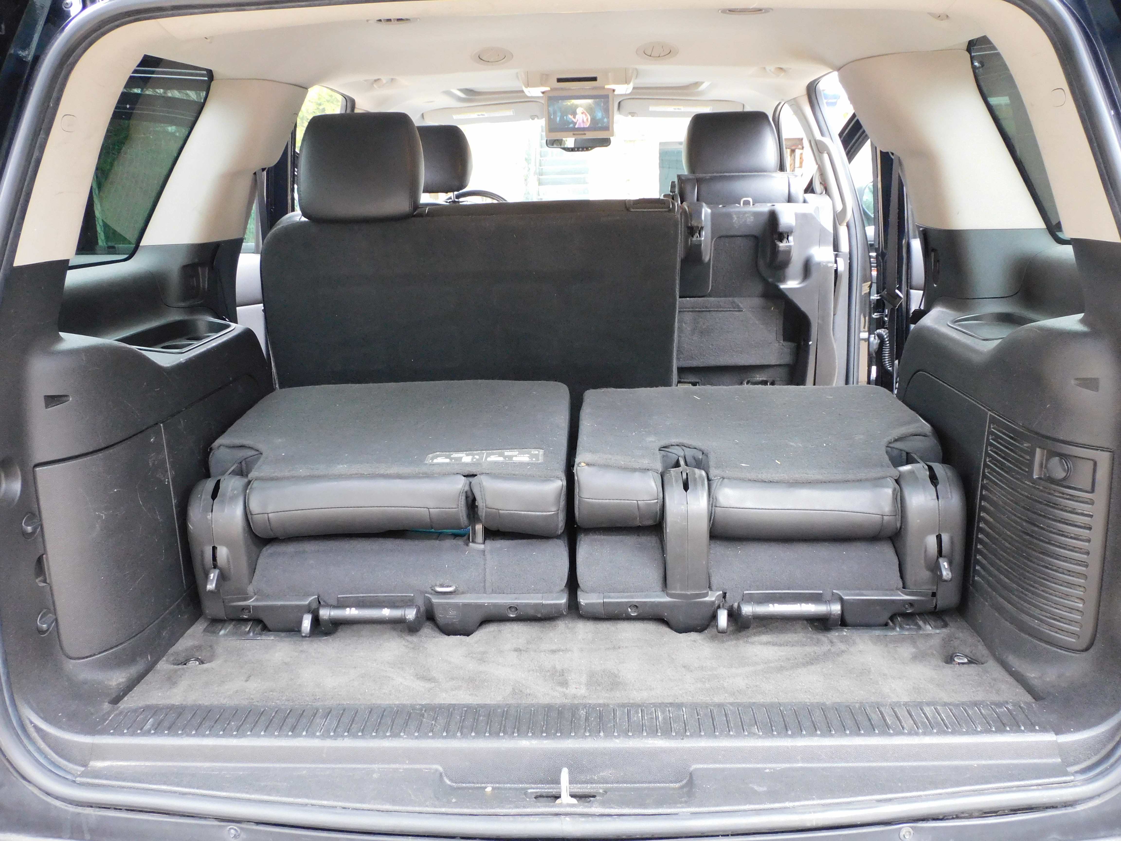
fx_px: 972
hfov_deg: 60.0
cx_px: 560
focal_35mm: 30
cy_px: 420
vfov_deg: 46.8
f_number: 3.5
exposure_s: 1/60
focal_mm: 5.4
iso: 450
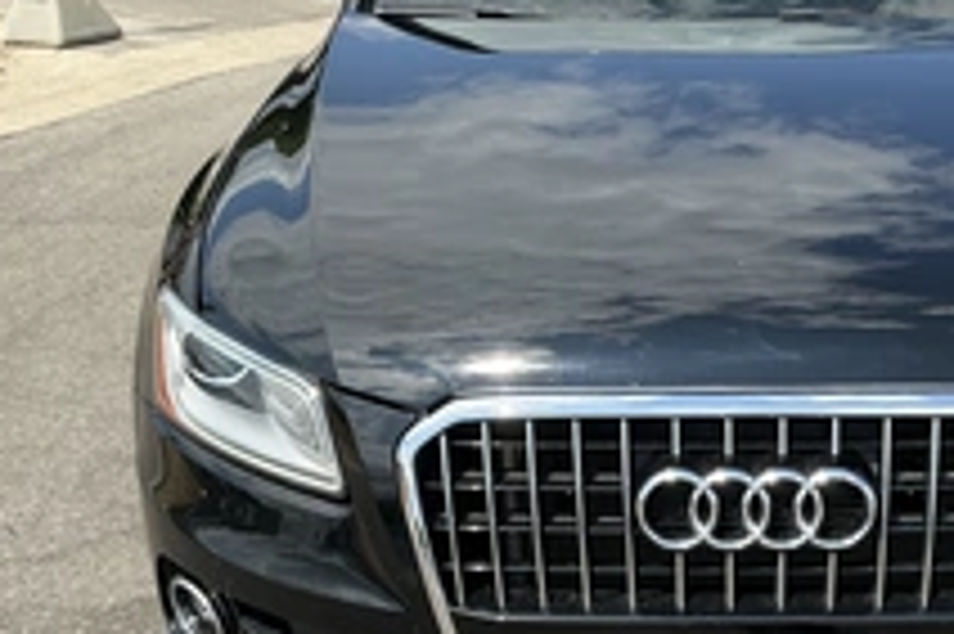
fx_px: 1456
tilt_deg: -23.4
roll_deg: +0.5
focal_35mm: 55
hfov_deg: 35.5
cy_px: 450
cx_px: 706
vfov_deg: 24.4
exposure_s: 1/1168
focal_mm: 3
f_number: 1.8
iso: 25
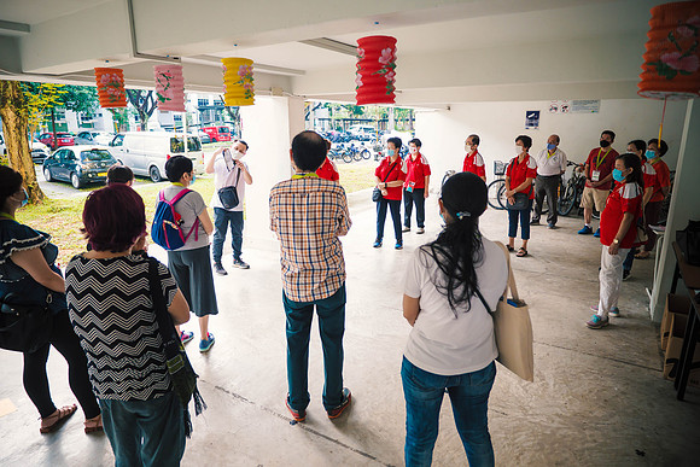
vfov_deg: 60.0
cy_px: 234
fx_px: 405
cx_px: 350
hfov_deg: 81.7
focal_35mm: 21
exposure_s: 1/125
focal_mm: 10
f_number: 1.7
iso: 250
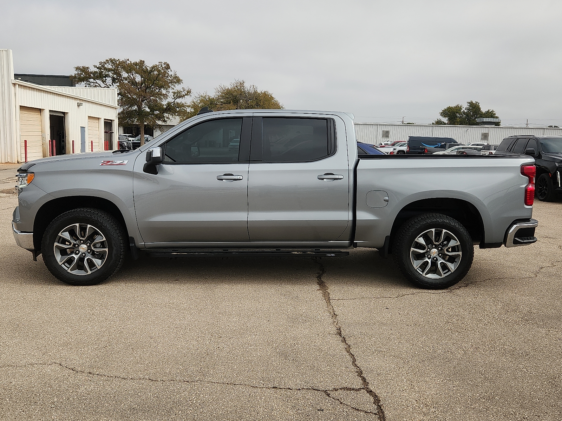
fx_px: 373
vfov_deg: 58.9
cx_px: 281
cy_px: 210
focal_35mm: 23
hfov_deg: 73.9
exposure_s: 1/2000
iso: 50
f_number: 1.8
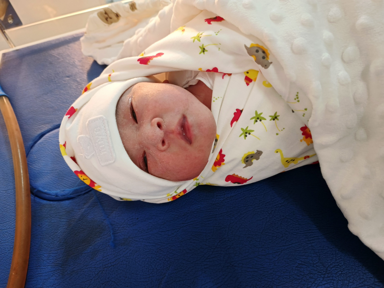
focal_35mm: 23
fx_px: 255
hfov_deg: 73.9
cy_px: 144
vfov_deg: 58.9
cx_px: 192
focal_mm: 5.89
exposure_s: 1/25
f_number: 1.8
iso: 5279
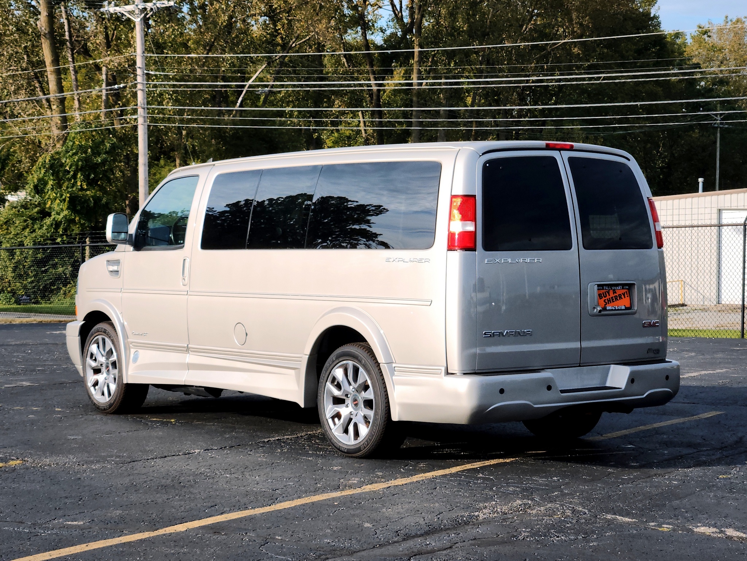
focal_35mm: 74
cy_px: 280
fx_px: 1598
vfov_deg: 19.9
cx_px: 374
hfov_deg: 26.3
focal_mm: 17.5
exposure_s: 1/454
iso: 50
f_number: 2.4
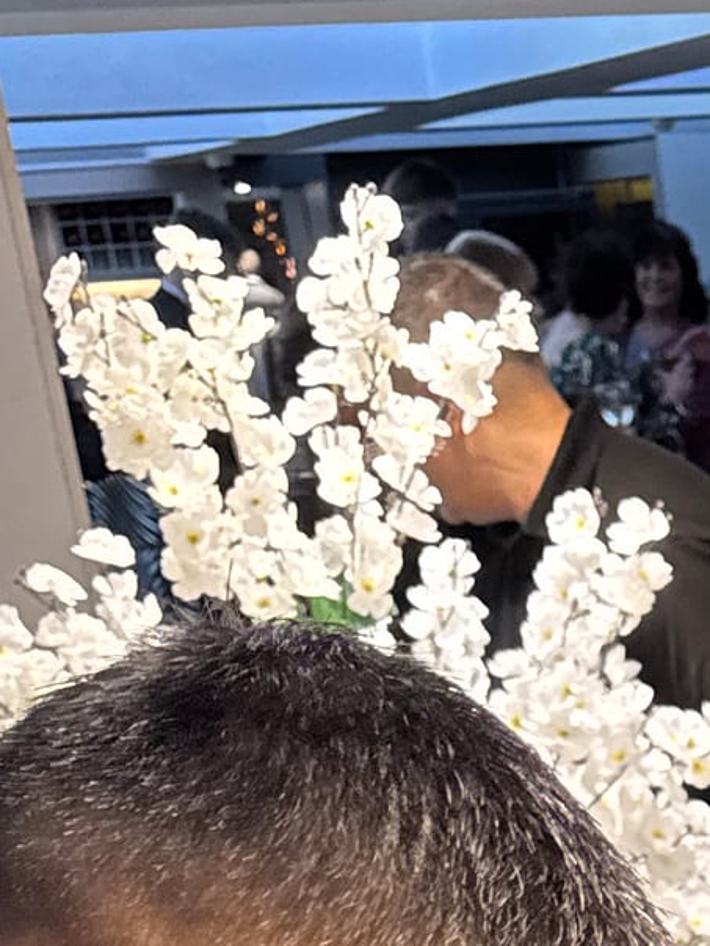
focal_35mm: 106
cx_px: 1216
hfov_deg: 12.9
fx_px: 2899
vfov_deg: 15.7
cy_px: 1731
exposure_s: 1/100
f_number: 1.78
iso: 160
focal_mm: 6.76
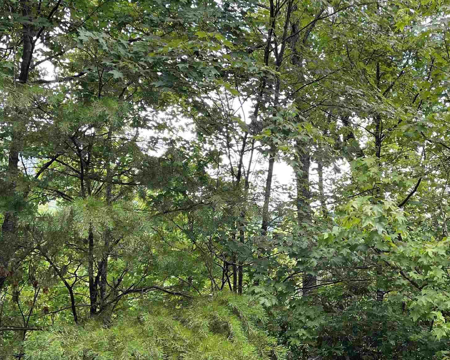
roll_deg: +0.5
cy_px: 206
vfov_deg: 28.1
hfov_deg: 33.8
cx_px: 357
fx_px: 719
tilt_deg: +12.4
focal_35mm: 54
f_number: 1.6
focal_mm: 5.1
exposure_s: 1/223
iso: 50
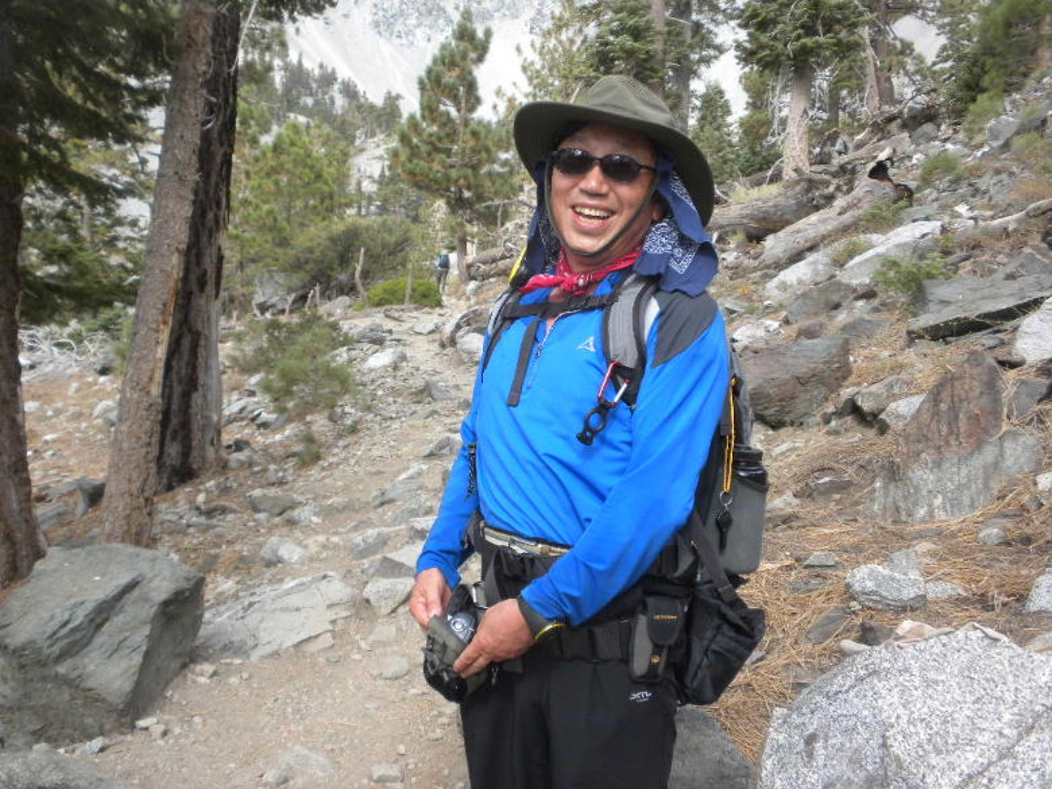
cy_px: 394
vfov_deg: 38.7
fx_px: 1124
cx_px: 526
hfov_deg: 50.1
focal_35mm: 37
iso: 200
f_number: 3.5
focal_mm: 6.6
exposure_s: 1/308
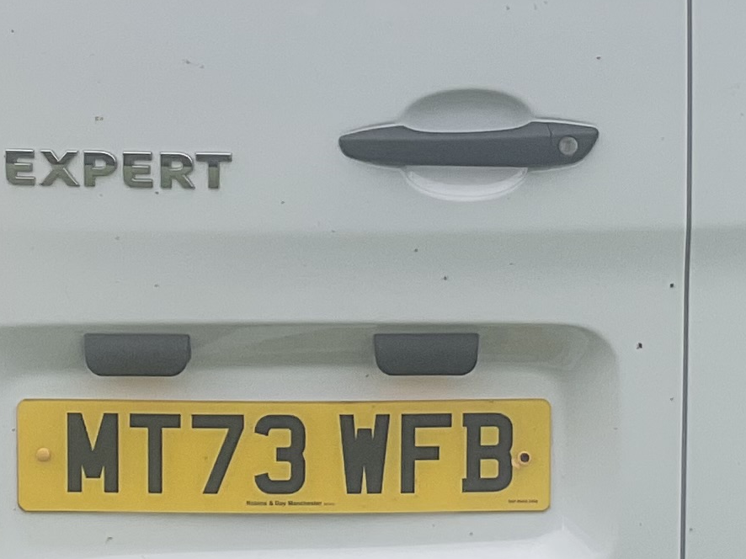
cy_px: 157
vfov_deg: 11.2
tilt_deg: -11.5
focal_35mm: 132
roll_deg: -0.2
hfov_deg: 14.9
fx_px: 2844
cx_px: 420
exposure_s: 1/1121
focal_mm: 3
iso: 16
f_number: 1.8
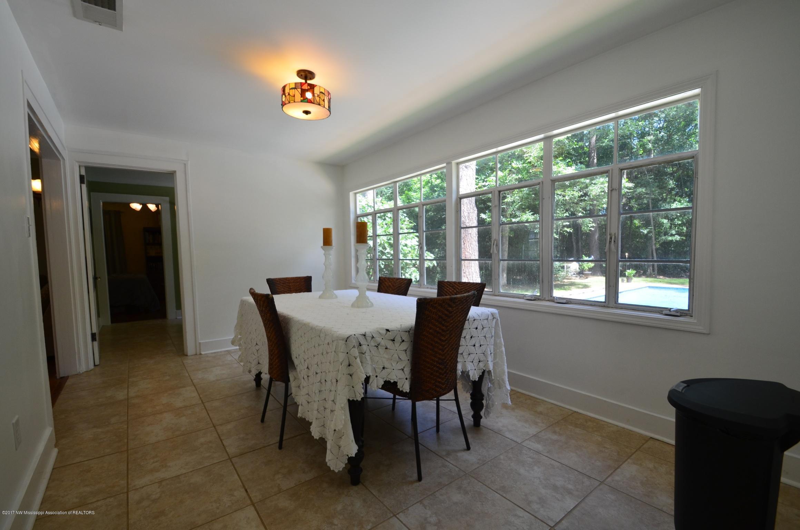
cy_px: 265
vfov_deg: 77.1
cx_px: 400
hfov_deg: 100.5
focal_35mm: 15
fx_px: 333
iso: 400
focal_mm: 10
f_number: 8
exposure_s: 1/60
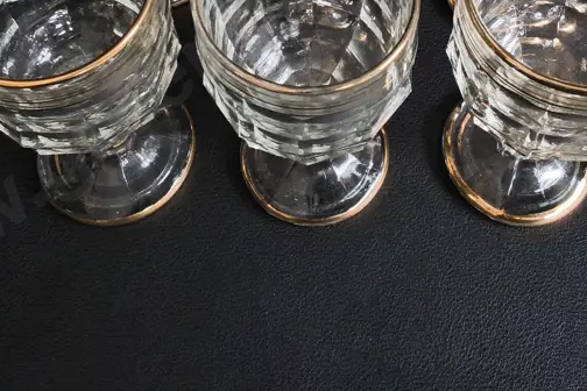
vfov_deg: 22.4
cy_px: -42
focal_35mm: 57
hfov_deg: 35.0
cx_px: 335
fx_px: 929
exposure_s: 1/100
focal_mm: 2.87
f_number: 2
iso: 200
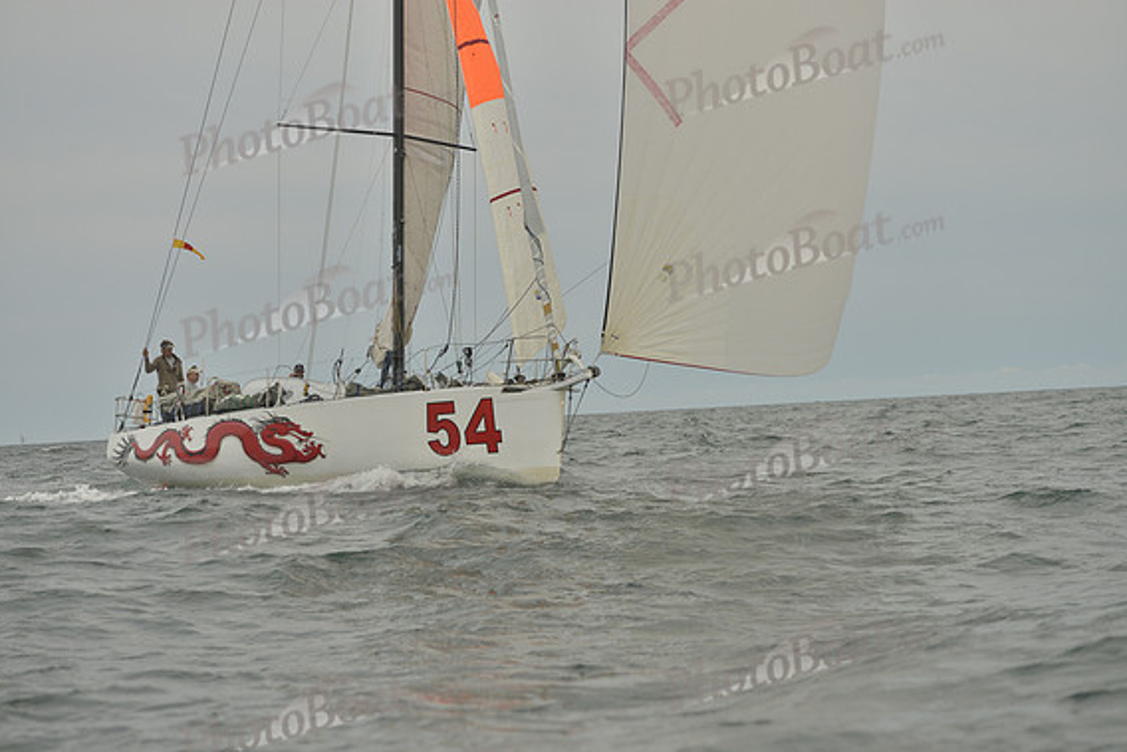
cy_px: 382
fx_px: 3037
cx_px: 564
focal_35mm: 97
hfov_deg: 21.0
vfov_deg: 14.1
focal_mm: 95
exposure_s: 1/1250
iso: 400
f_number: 4
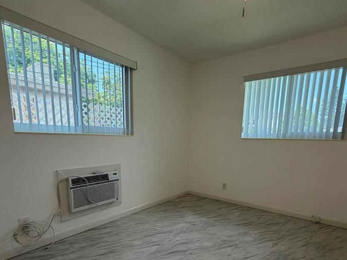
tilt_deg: -10.5
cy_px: 173
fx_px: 200
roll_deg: -0.7
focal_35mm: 20
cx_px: 177
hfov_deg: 81.7
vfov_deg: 64.3
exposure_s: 1/121
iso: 80
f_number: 2.2
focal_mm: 2.22
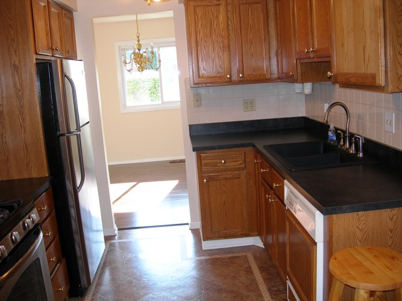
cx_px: 201
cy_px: 150
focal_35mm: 38
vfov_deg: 37.7
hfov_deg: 49.0
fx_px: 441
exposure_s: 1/30
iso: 50
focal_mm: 7.8
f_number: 2.8
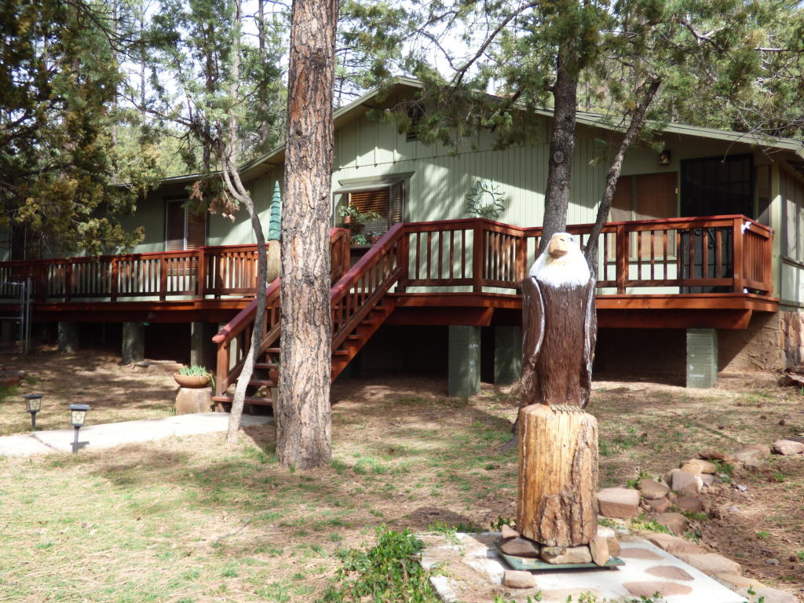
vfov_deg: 39.7
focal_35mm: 36
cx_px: 402
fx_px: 836
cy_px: 302
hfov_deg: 51.4
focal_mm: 6.18
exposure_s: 1/320
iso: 100
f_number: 3.4
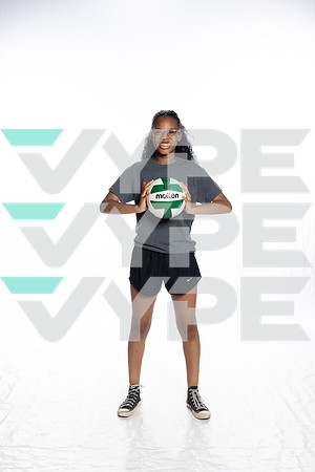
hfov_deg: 27.0
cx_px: 158
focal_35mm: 50
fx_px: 656
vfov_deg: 39.6
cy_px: 236
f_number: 8
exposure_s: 1/250
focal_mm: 50
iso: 400
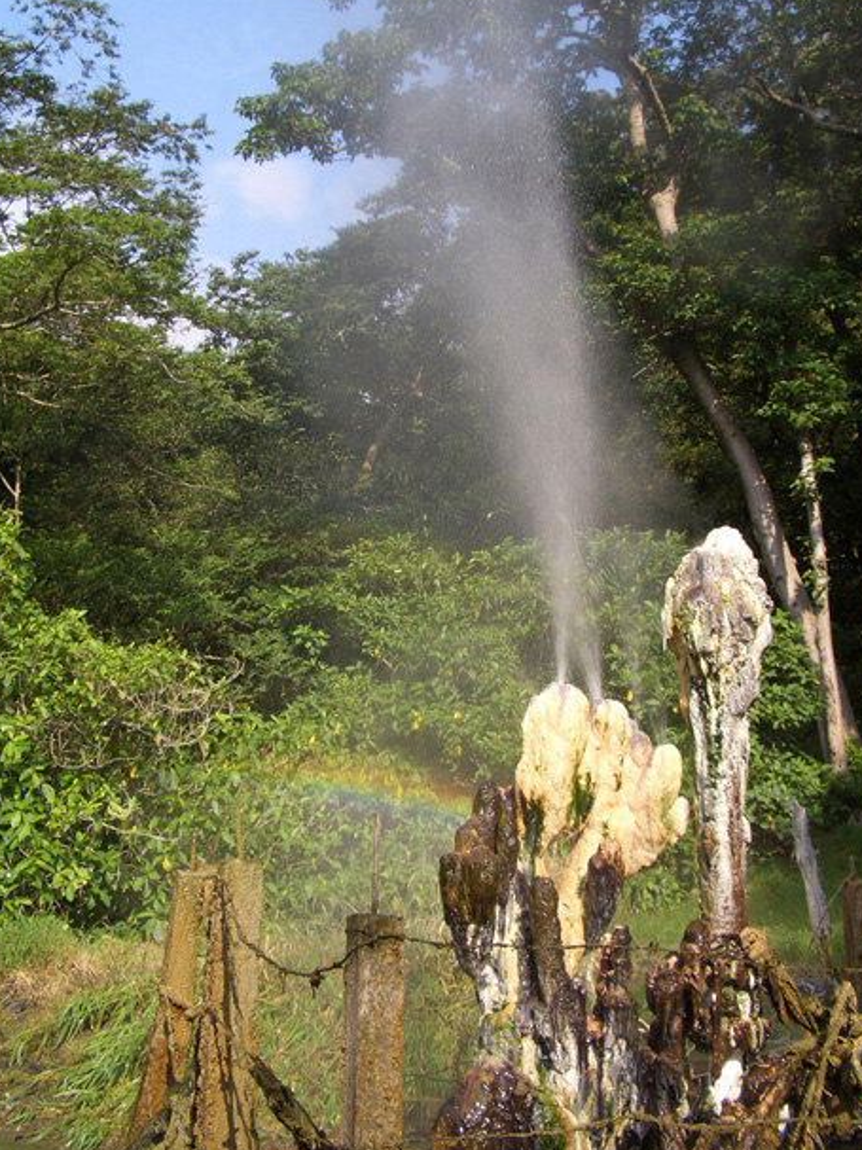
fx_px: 1295
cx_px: 459
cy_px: 527
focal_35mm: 39
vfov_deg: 47.8
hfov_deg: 36.8
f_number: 4.3
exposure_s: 1/250
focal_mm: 5.8
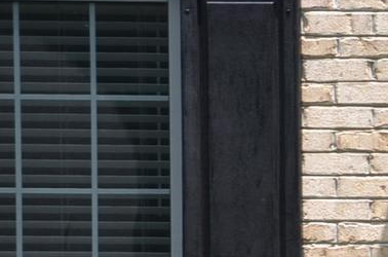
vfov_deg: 5.2
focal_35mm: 260
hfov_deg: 7.4
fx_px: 2795
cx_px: 936
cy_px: 486
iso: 100
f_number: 5
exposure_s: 1/250
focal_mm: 32
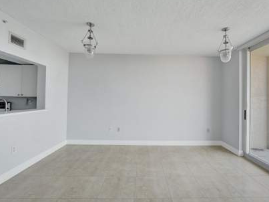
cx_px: 147
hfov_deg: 94.3
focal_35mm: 16
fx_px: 124
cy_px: 98
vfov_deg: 78.1
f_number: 4
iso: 1250
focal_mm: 14
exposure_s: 1/400
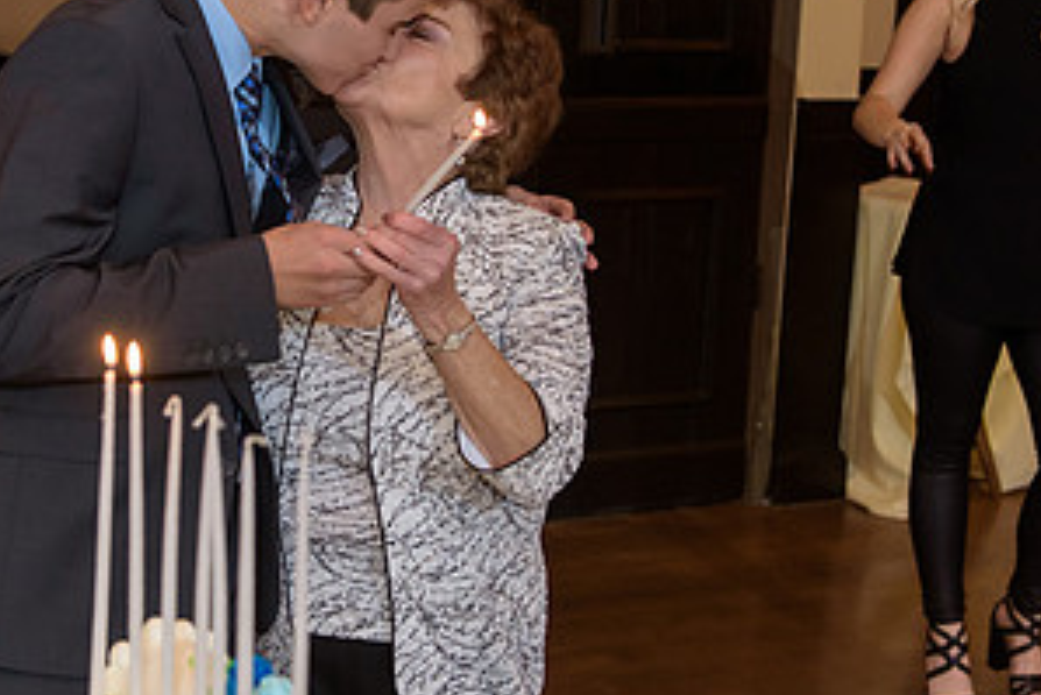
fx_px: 2141
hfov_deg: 27.2
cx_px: 356
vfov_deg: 18.3
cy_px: 176
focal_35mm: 74
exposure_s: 1/125
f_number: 3.2
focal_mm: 38
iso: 1600
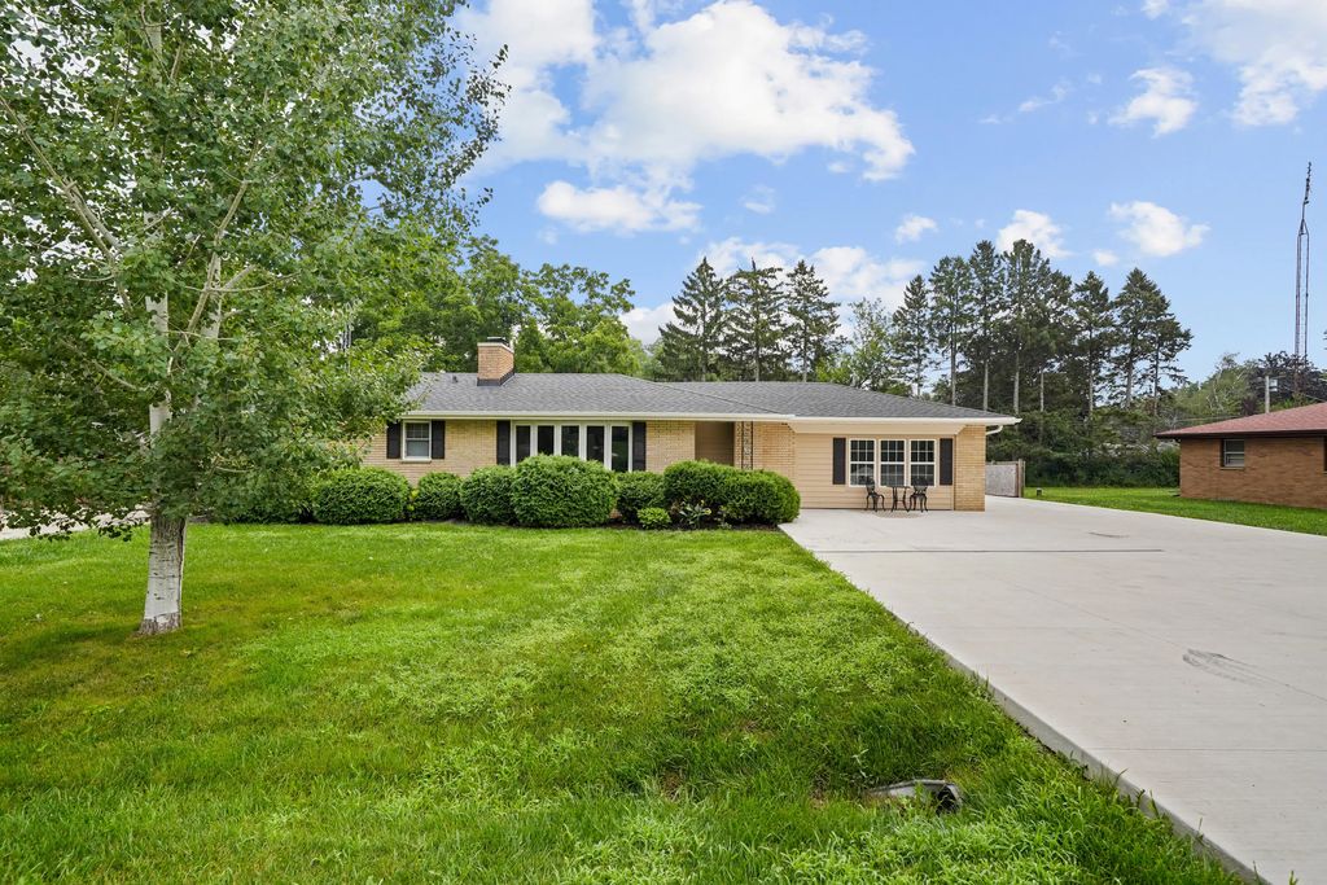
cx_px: 664
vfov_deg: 67.4
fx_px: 664
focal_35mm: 18
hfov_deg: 90.0
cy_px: 442
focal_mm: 18
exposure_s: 1/125
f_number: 5.6
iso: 400
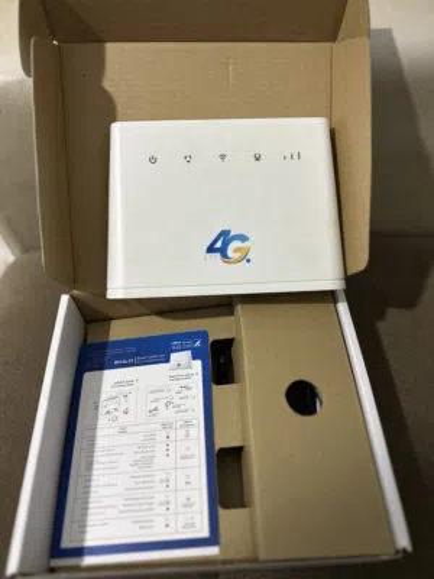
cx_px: 217
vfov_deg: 71.6
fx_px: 401
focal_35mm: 24
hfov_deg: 56.8
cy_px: 290
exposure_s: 1/50
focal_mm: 6.86
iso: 640
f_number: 1.78
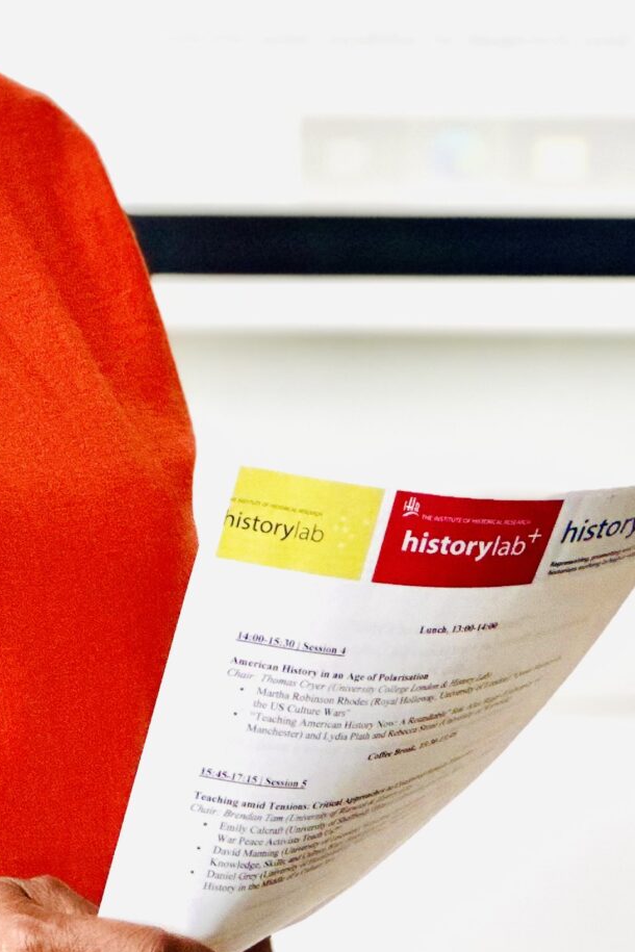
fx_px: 5926
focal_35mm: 224
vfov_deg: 9.2
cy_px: 306
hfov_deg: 6.1
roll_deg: -0.3
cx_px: -115
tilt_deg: -2.7
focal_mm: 9
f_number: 2.8
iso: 160
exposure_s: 1/121
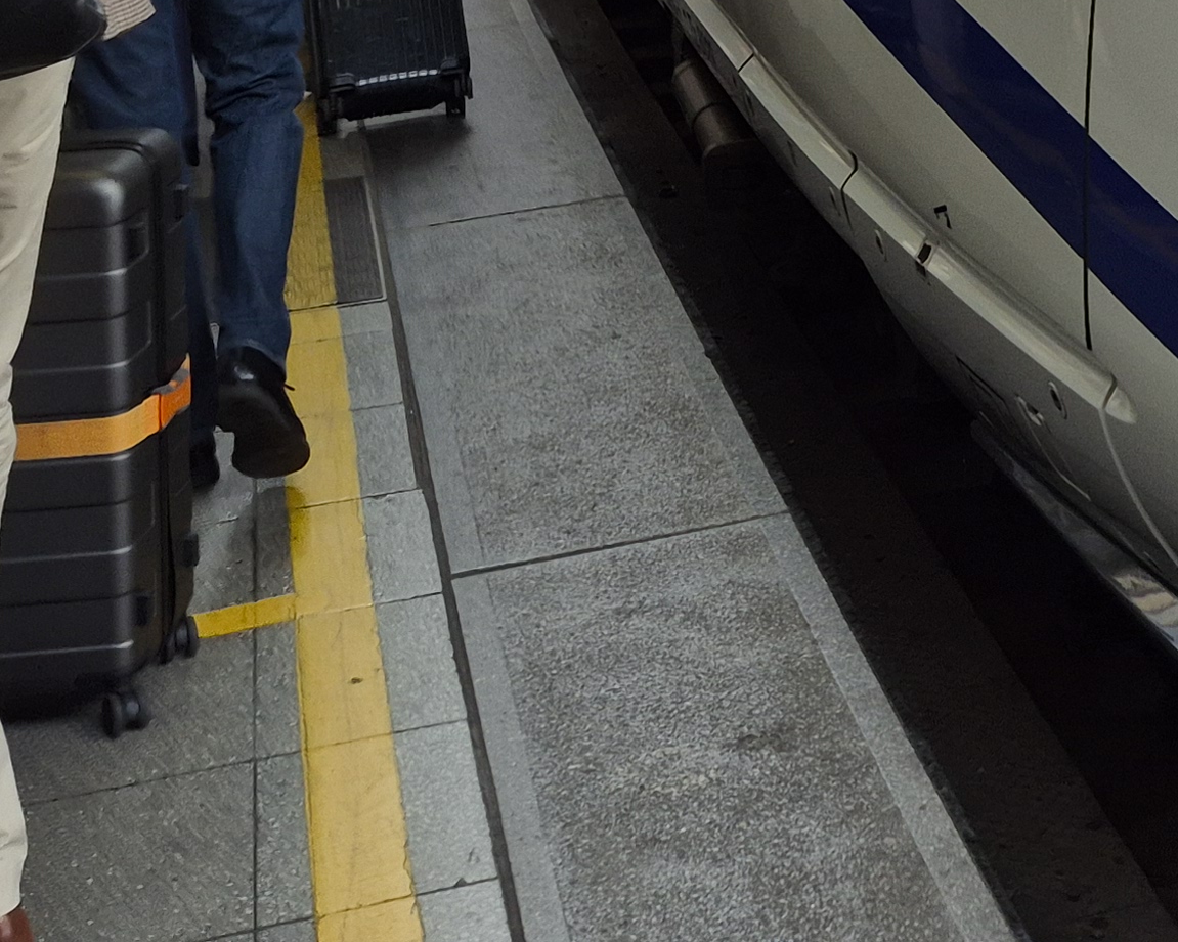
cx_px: 1195
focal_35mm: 78
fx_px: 2720
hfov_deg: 23.4
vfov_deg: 17.2
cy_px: -591
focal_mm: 5.4
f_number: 1.8
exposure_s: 1/180
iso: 40
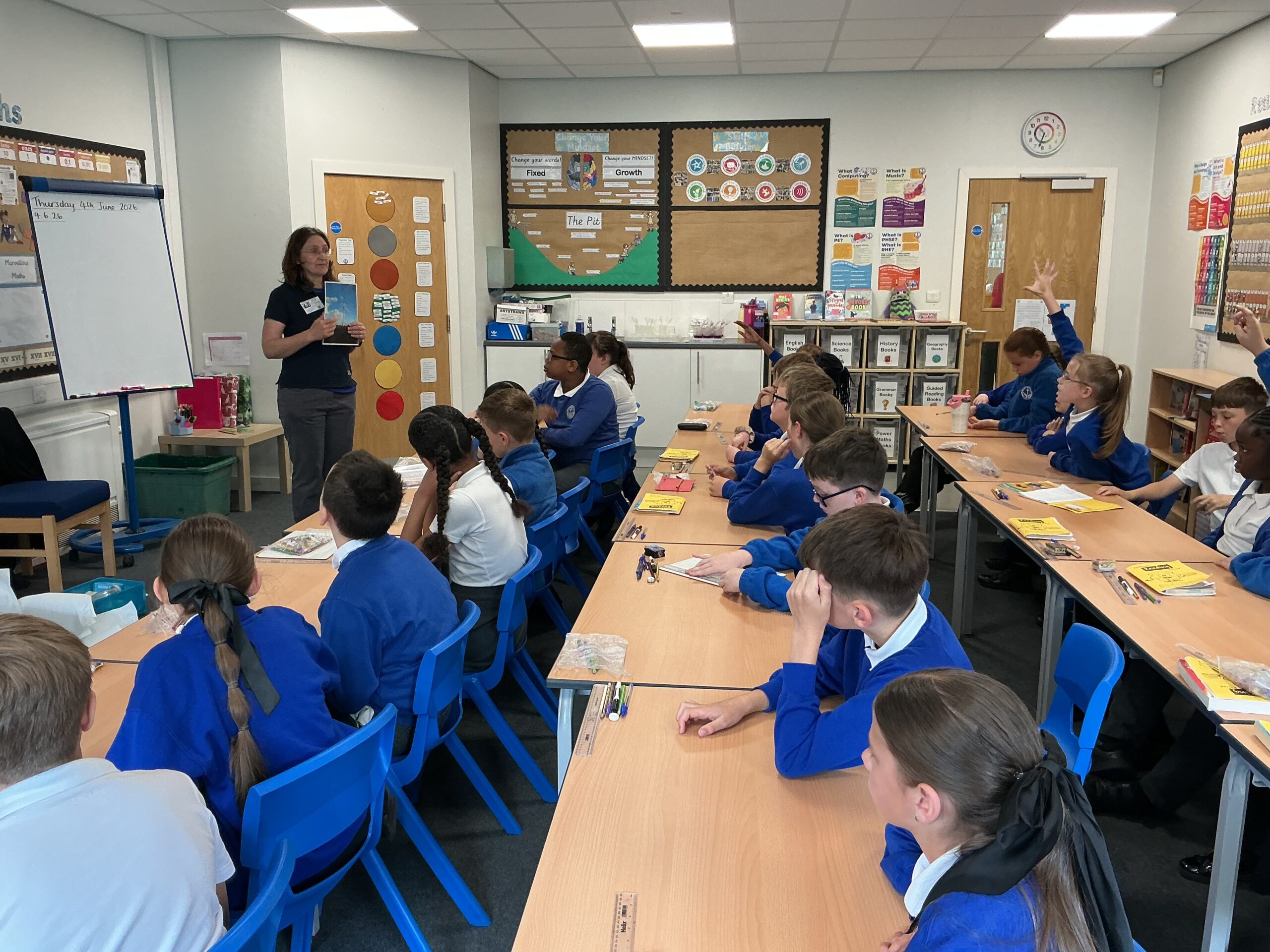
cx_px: 635
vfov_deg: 48.2
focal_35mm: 29
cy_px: 476
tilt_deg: -11.4
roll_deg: +0.4
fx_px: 1064
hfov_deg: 61.7
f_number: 1.8
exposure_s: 1/60
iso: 80
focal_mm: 3
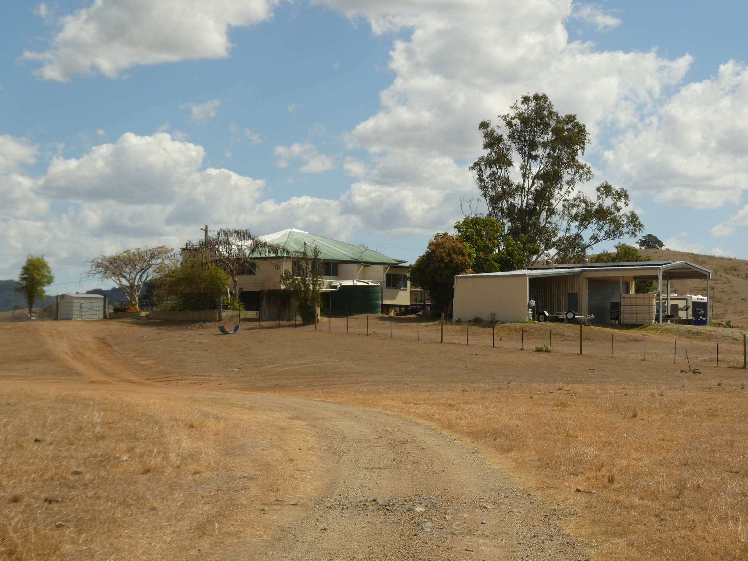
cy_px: 280
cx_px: 374
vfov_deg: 21.0
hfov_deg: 27.8
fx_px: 1513
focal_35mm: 70
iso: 80
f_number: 4.5
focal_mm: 12.5
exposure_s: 1/1000
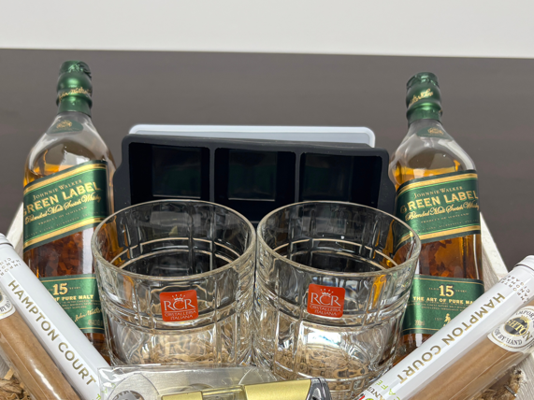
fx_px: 632
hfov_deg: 45.7
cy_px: 282
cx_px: 241
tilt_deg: -42.3
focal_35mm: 41
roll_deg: -0.3
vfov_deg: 34.6
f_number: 1.6
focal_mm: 5.96
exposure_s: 1/120
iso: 100
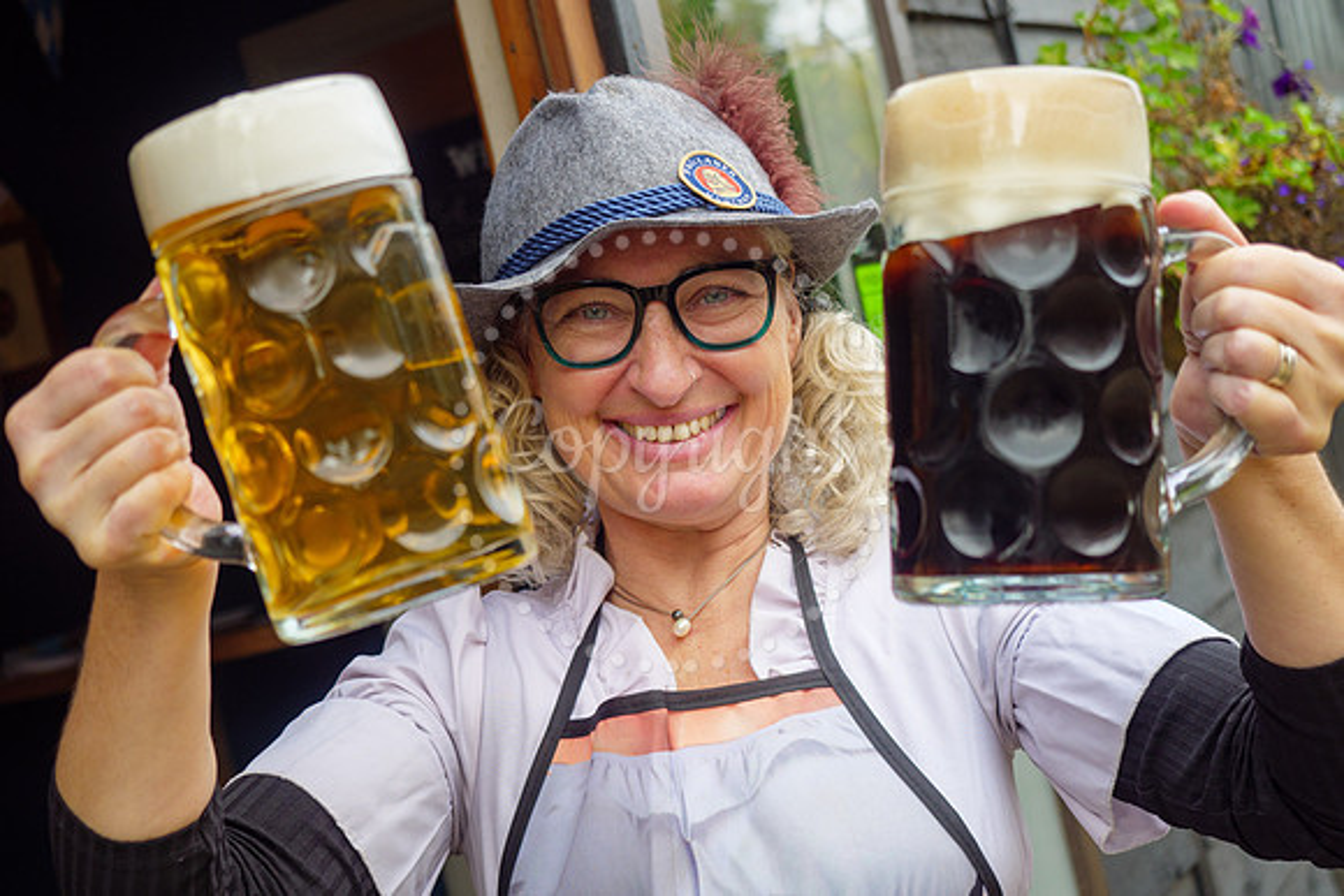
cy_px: 402
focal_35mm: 60
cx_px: 672
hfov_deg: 33.2
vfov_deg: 22.5
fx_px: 2253
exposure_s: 1/320
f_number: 2.8
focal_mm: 28
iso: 200
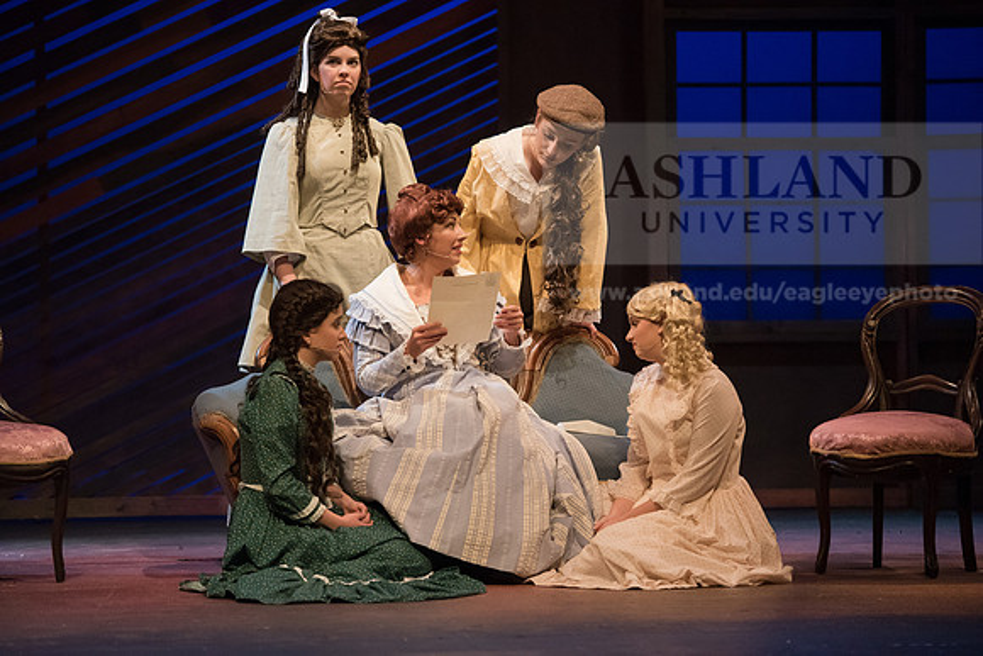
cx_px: 492
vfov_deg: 9.2
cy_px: 328
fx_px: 4097
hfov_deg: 13.7
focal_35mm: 150
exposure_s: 1/320
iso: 4000
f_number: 4
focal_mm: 150
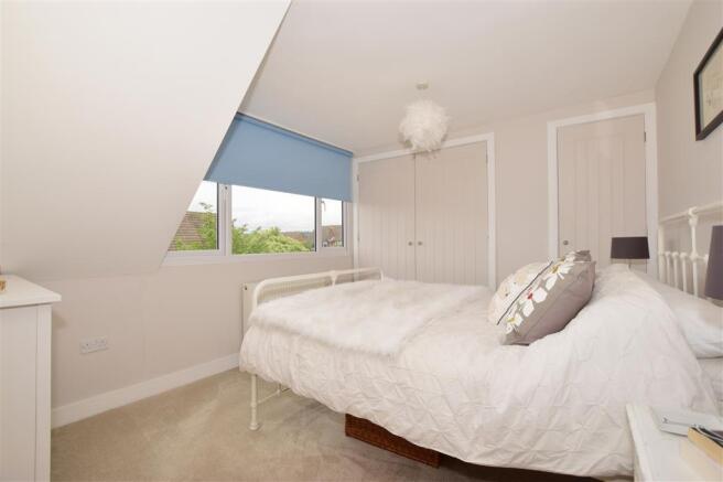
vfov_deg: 77.3
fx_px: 301
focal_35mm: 15
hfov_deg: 100.4
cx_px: 362
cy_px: 241
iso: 400
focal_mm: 10
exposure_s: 1/200
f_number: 20
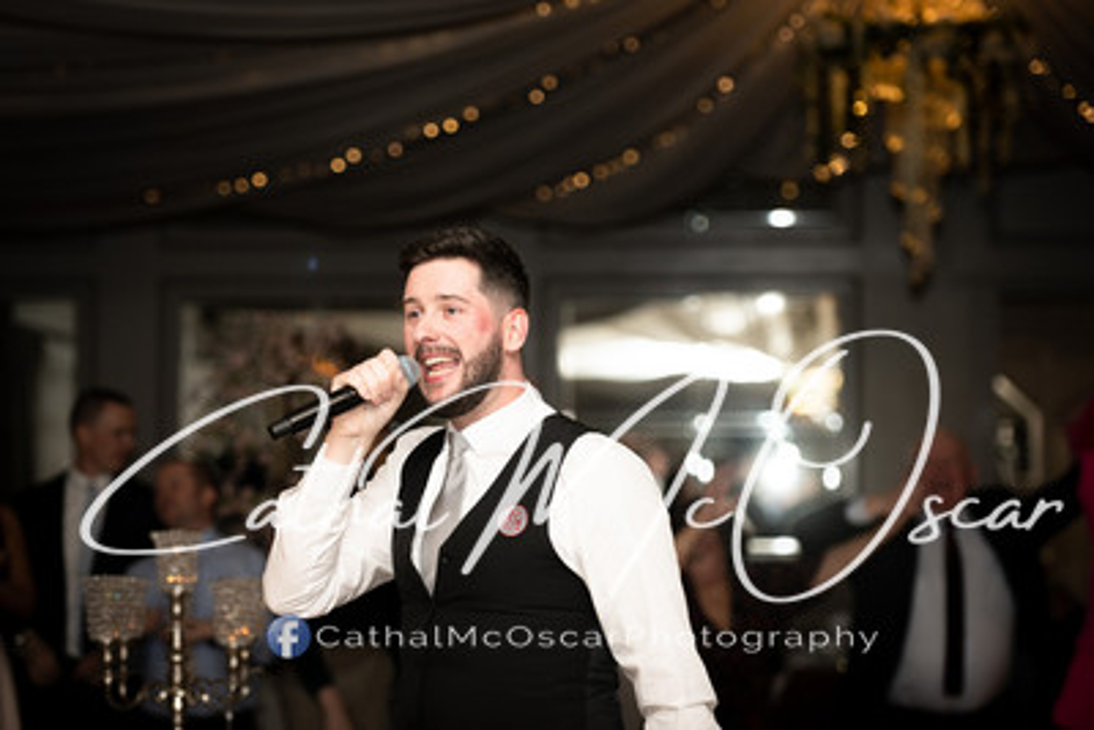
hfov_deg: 18.6
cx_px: 547
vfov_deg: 12.5
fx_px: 3344
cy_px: 365
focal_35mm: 110
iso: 400
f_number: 2.8
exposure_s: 1/200
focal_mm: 110
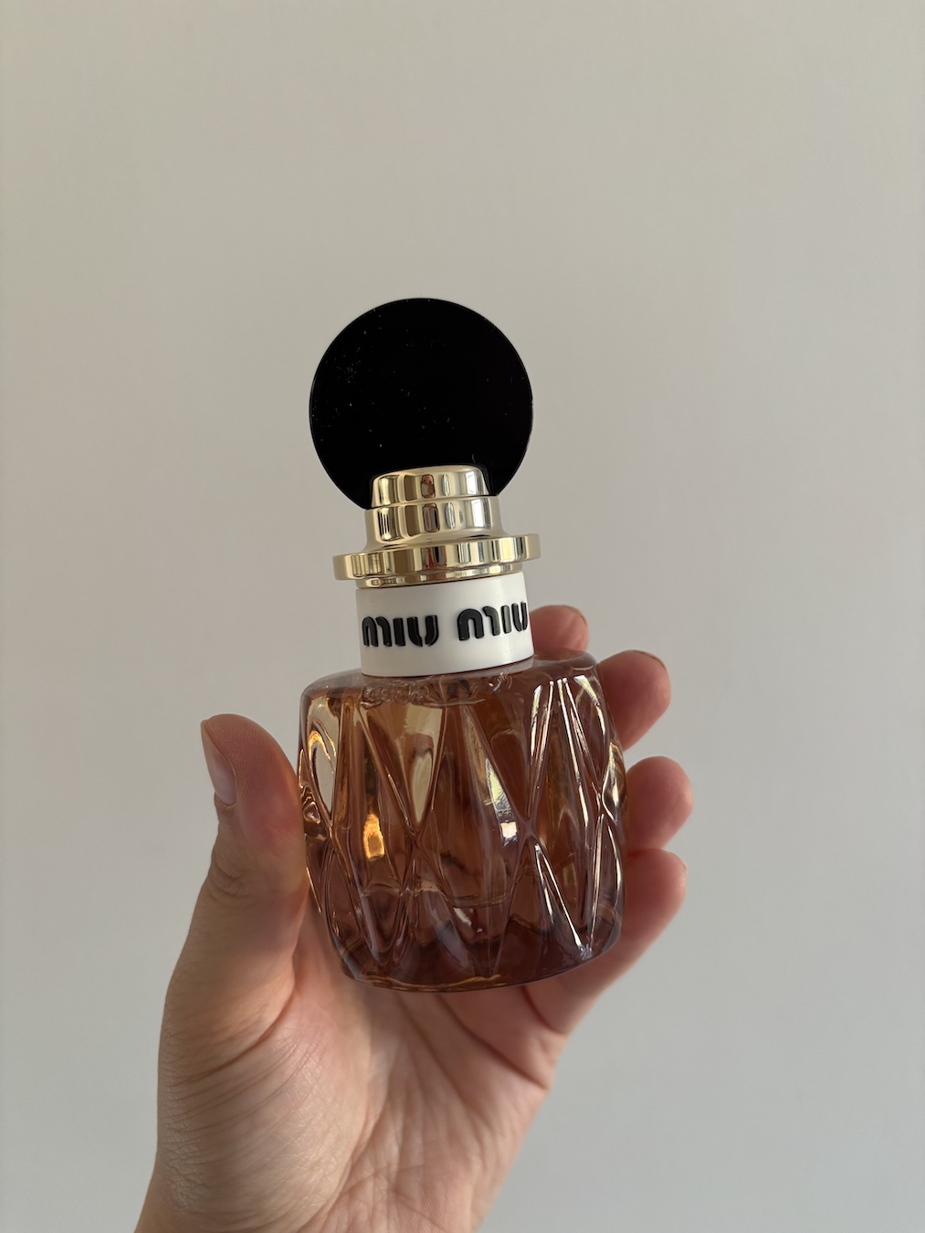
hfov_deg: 53.1
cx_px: 462
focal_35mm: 26
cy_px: 616
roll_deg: +2.8
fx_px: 926
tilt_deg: -8.7
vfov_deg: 67.3
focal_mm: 5.96
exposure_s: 1/60
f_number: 1.6
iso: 160
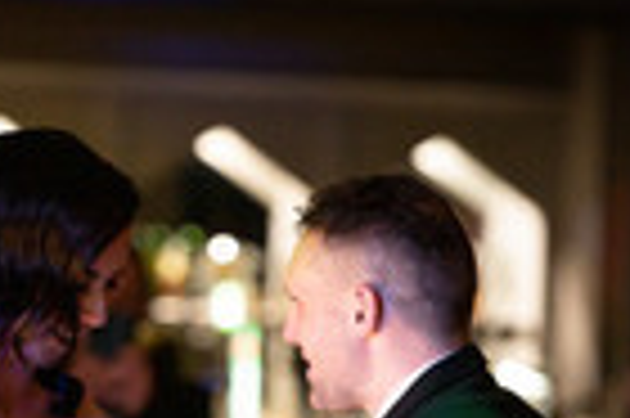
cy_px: 578
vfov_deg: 3.8
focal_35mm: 358
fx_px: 6258
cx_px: 184
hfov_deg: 5.8
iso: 400
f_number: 2.8
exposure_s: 1/160
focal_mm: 125
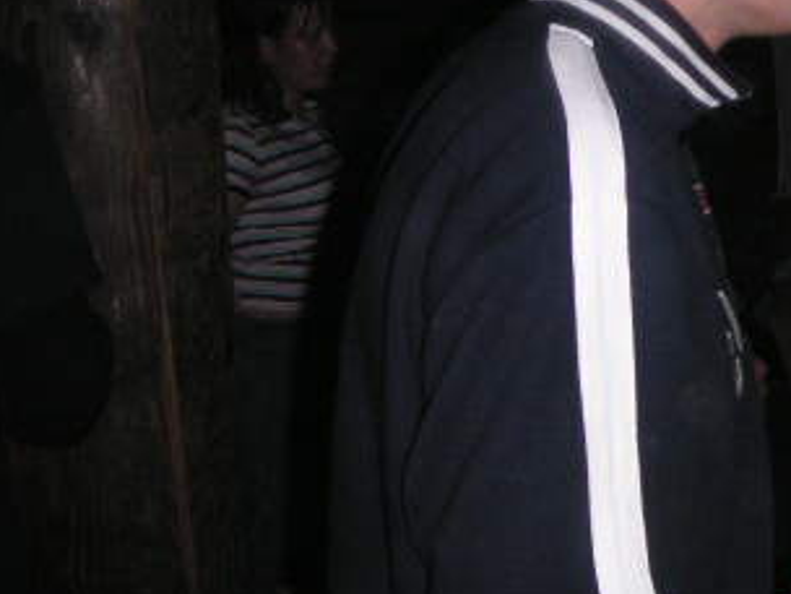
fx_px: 1828
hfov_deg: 23.7
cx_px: 734
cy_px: 47
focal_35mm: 80
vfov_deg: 18.1
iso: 160
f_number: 2.8
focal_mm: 6
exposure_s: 1/45
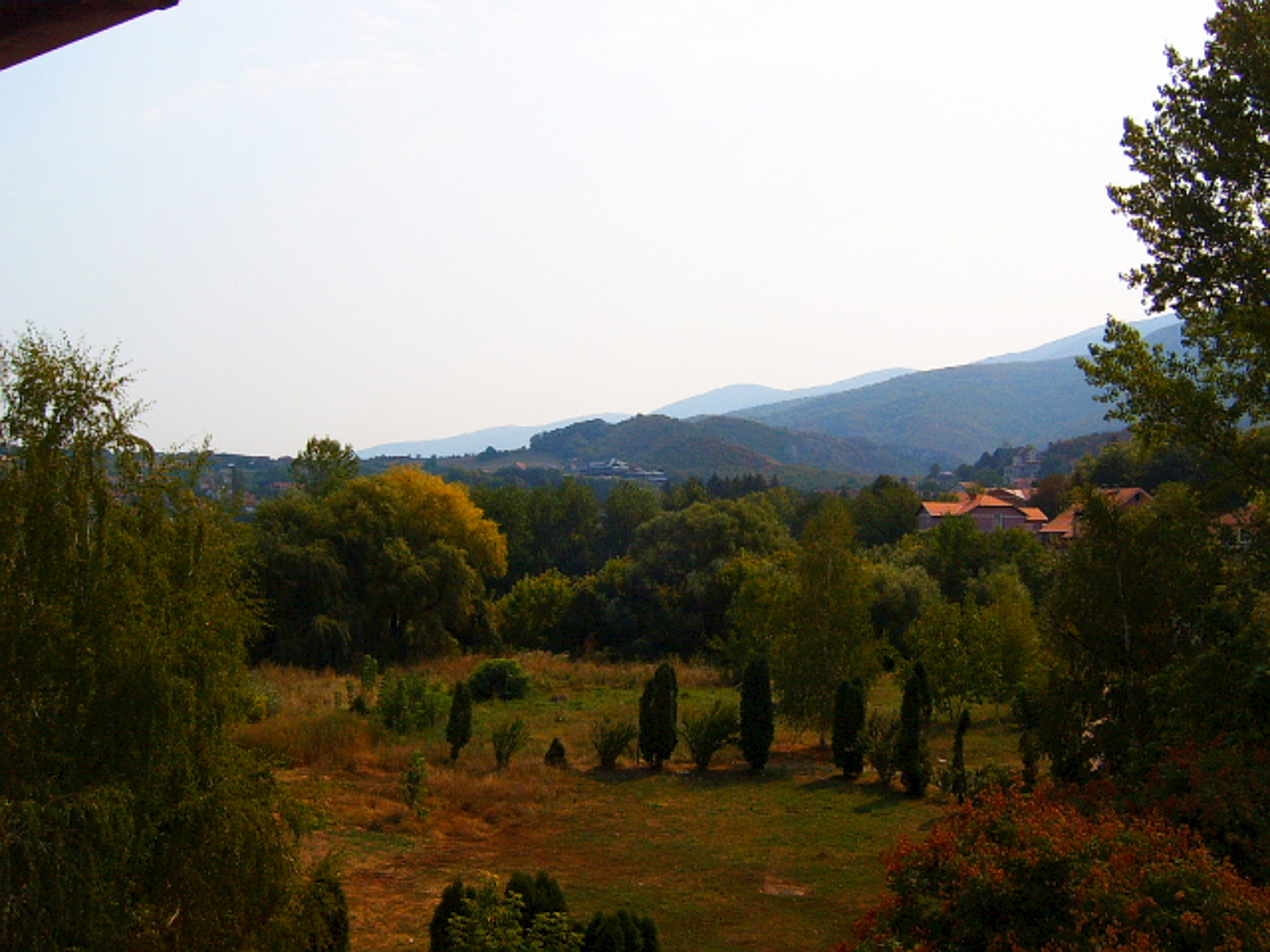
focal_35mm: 37
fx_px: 1357
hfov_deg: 50.1
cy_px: 476
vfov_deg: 38.7
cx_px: 635
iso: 63
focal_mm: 6.2
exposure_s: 1/500
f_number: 6
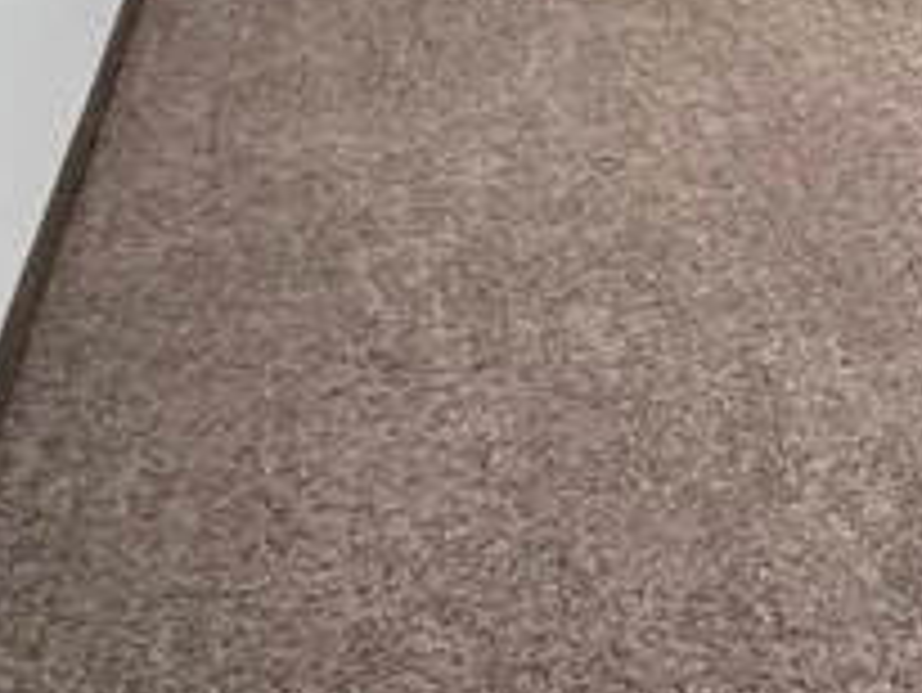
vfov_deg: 16.1
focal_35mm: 70
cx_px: 1345
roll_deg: +0.3
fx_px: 1866
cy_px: -716
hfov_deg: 23.0
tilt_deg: -2.2
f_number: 2.2
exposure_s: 1/60
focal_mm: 2.22
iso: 320
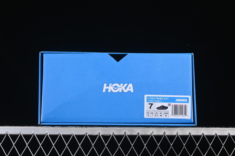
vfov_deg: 18.2
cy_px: 78
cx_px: 118
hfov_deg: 27.0
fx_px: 490
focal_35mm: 75
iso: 160
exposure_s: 1/50
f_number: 8
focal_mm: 50
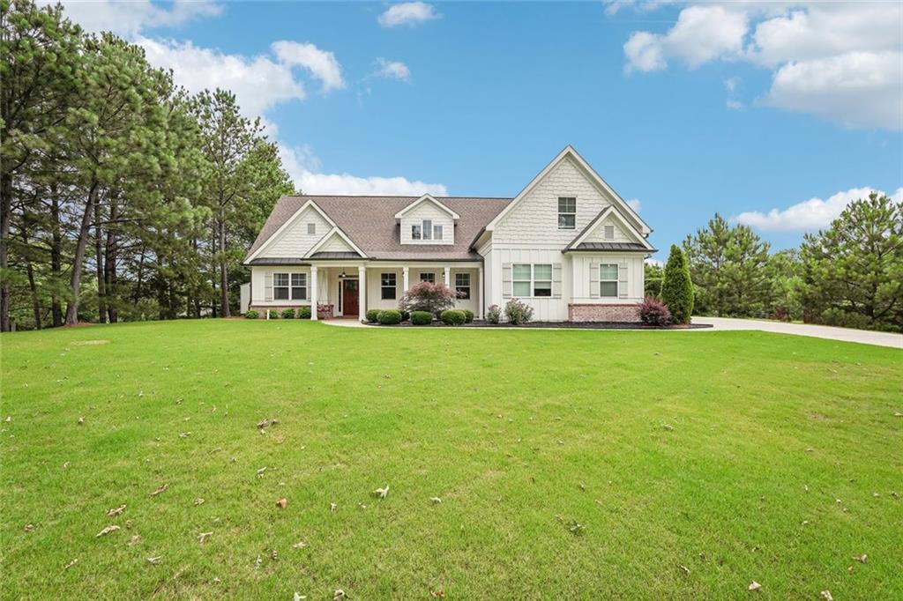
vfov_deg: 73.7
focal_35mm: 16
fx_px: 401
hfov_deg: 96.8
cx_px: 452
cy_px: 300
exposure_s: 1/3200
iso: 800
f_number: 8
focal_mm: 16
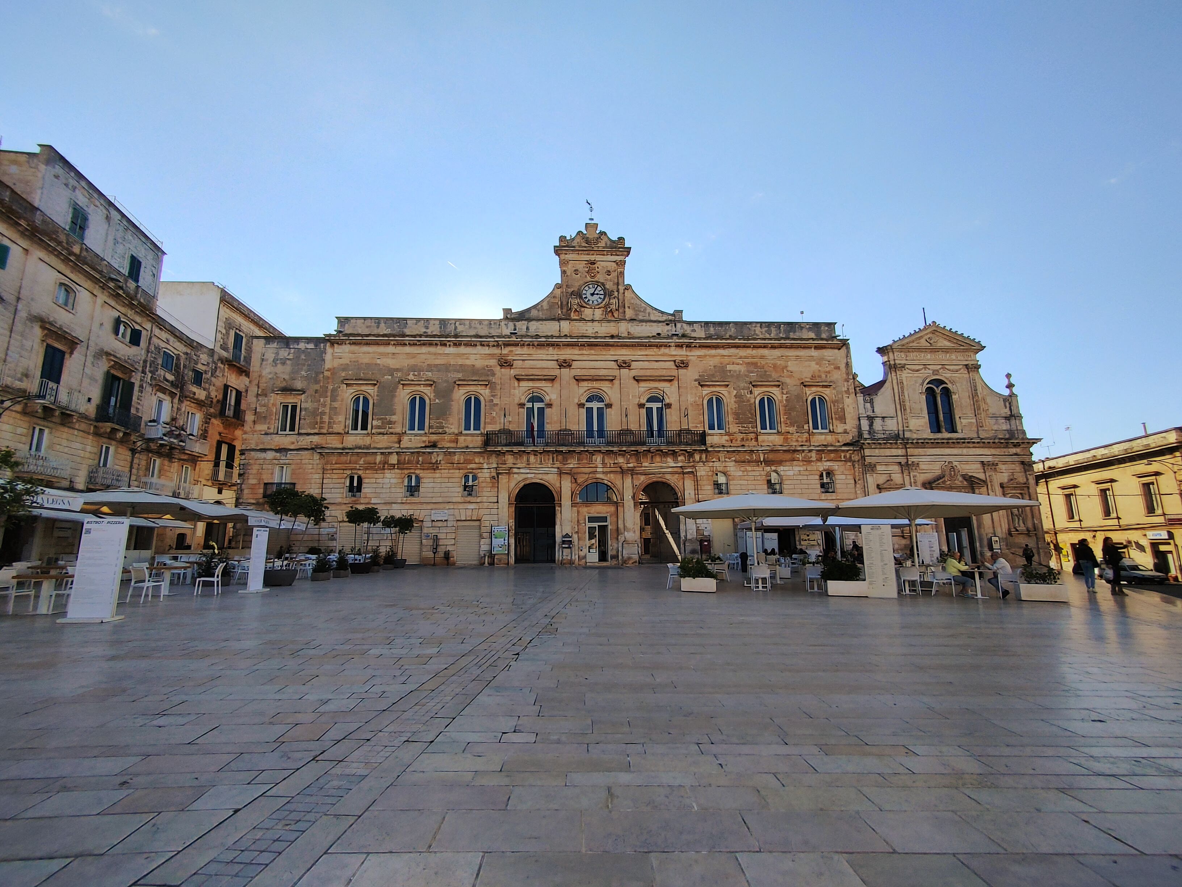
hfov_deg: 98.2
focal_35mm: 15
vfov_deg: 81.7
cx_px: 591
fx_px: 512
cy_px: 444
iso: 50
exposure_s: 1/1471
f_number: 2.2
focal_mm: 1.6
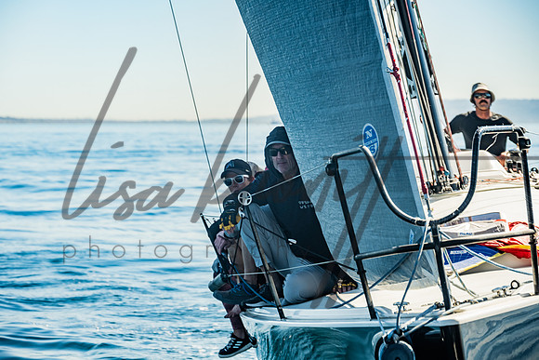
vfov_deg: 11.9
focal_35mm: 115
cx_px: 263
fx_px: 1719
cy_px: 180
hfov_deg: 17.8
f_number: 6.3
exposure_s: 1/500
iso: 400
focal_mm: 110
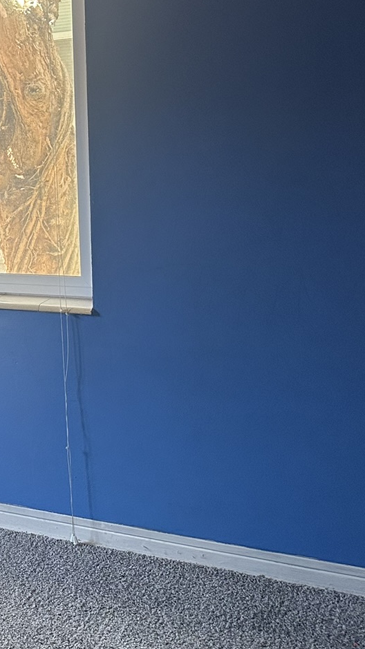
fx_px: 981
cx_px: -326
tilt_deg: -5.2
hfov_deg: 16.8
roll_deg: +4.2
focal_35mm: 57
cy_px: 214
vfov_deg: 36.2
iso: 200
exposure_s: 1/120
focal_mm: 6.86
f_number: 1.78
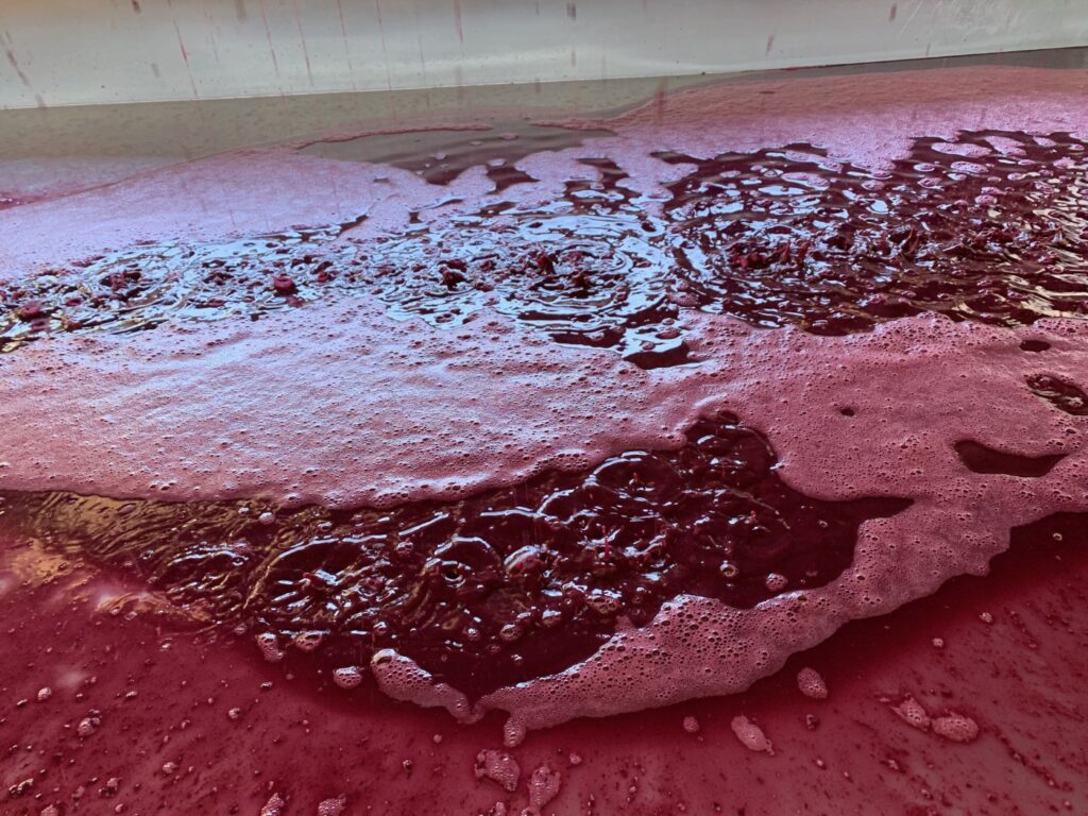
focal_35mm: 26
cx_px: 544
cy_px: 408
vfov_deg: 53.1
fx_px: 817
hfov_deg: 67.3
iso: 100
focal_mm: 4.25
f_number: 1.8
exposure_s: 1/73
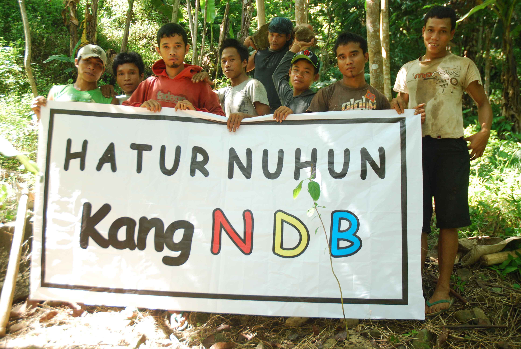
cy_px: 174
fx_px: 522
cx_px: 260
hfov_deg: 53.1
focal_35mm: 36
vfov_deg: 37.0
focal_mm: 24
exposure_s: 1/100
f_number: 3.8
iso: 400
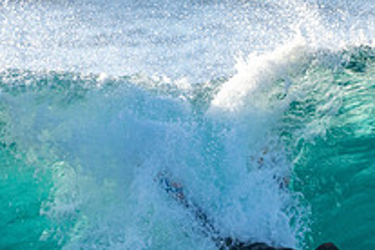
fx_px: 21894
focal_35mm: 2102
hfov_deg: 1.0
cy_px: 343
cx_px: 342
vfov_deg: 0.7
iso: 320
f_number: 5.6
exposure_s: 1/1250
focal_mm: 500
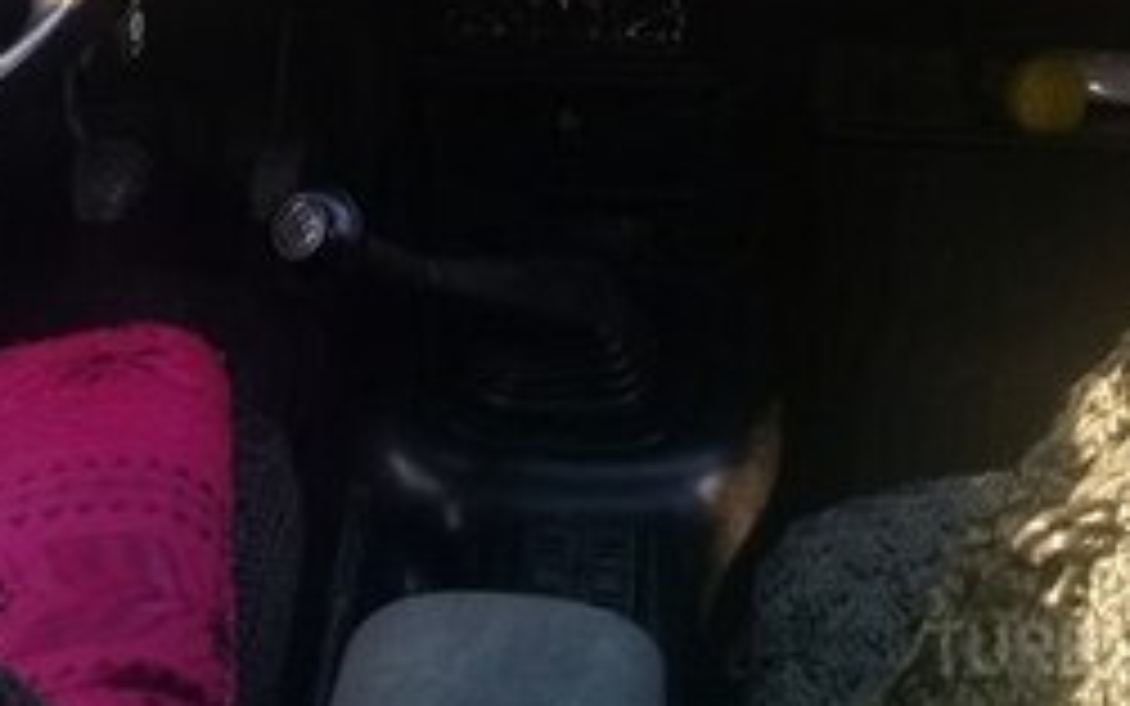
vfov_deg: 17.7
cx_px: 450
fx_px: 2002
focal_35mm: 65
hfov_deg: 31.4
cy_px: -387
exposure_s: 1/50
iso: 64
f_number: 2.2
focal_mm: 3.3
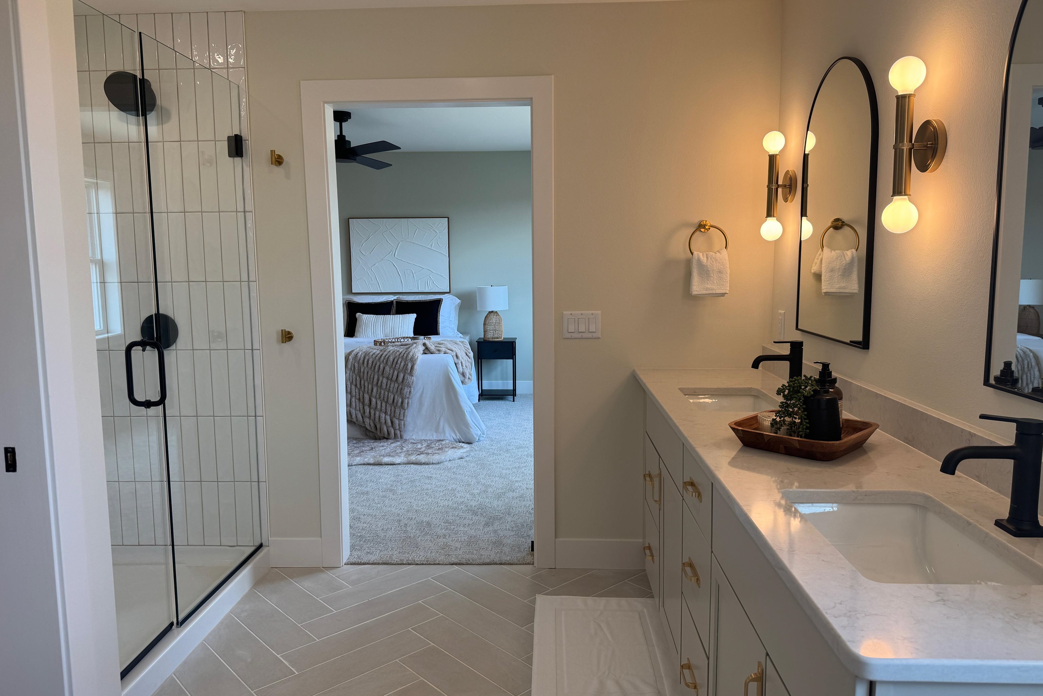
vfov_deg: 51.3
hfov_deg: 71.5
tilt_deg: -6.5
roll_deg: +0.6
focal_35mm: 25
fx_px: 724
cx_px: 522
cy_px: 335
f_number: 1.78
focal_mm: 6.76
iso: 80
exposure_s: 1/263
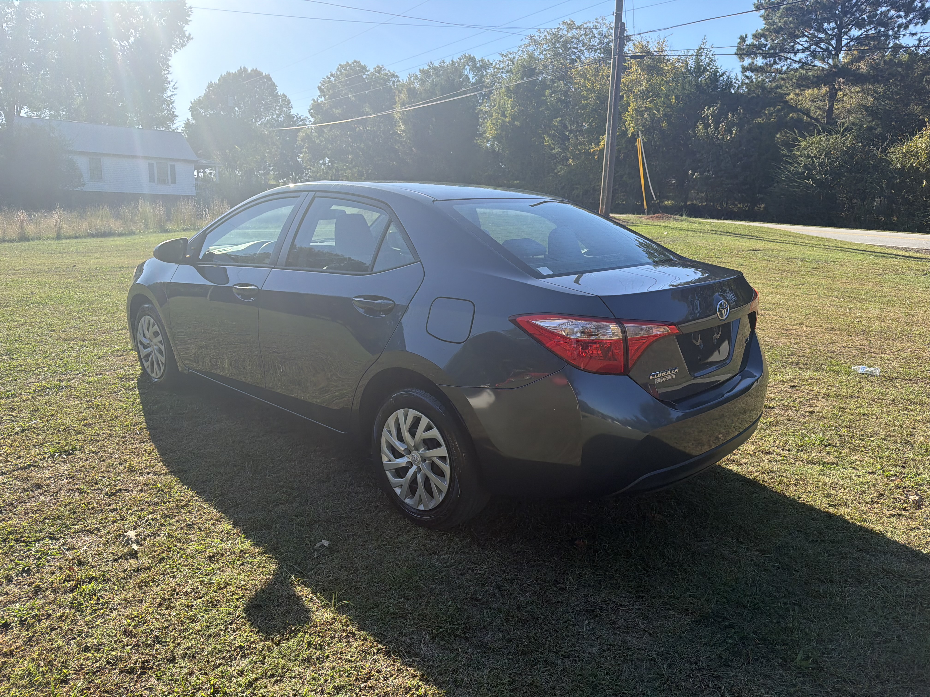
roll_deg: -2.9
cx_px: 465
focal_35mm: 24
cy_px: 348
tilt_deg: -9.4
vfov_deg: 56.8
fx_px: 645
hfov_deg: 71.6
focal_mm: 6.76
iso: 100
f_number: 1.78
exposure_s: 1/2801
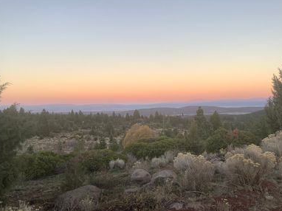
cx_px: 143
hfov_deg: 52.7
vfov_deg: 40.6
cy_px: 116
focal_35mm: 35
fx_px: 285
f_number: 2.4
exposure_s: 1/100
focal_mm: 3.3
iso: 32
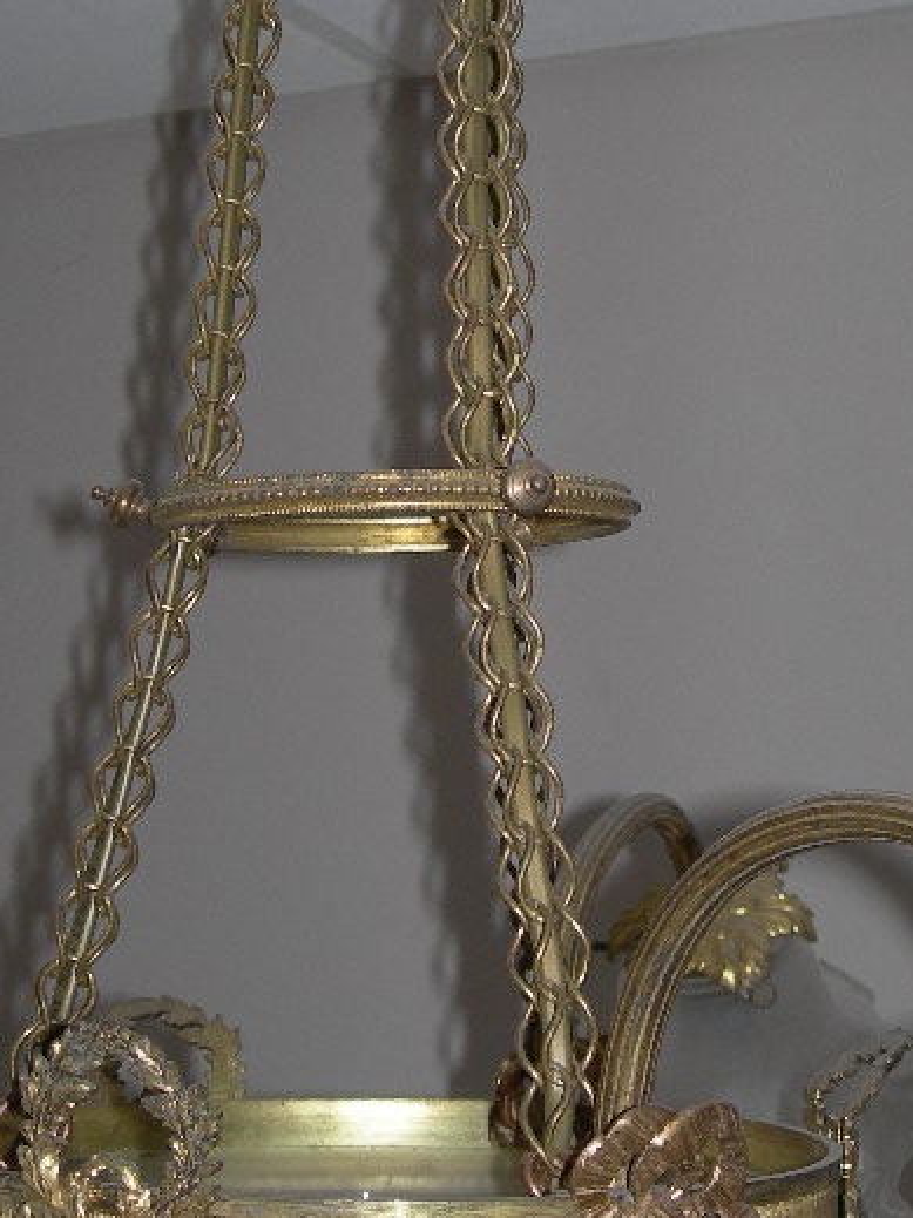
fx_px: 2639
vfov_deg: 25.9
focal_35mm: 75
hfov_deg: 19.6
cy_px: 432
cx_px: 451
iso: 50
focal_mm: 7.8
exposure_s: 1/60.1
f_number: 2.8
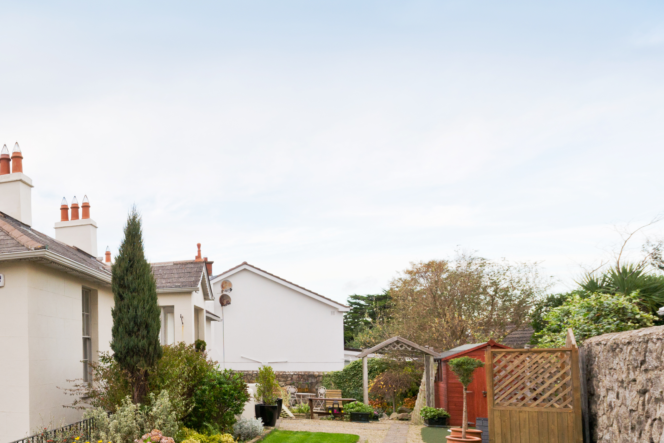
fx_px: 572
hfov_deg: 52.8
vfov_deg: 41.1
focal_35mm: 31
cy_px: 334
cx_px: 65
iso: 400
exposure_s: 1/200
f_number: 7.1
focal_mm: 17
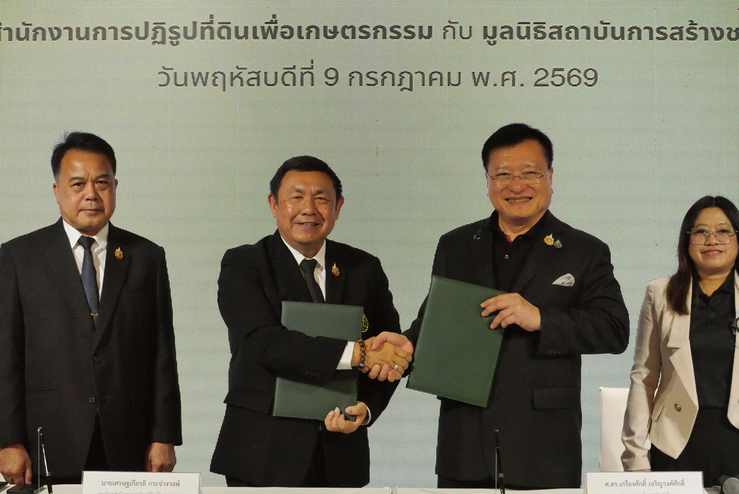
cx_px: 370
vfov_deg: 16.5
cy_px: 247
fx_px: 1705
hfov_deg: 24.5
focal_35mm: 83
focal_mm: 40
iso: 6400
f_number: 5.6
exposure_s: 1/640
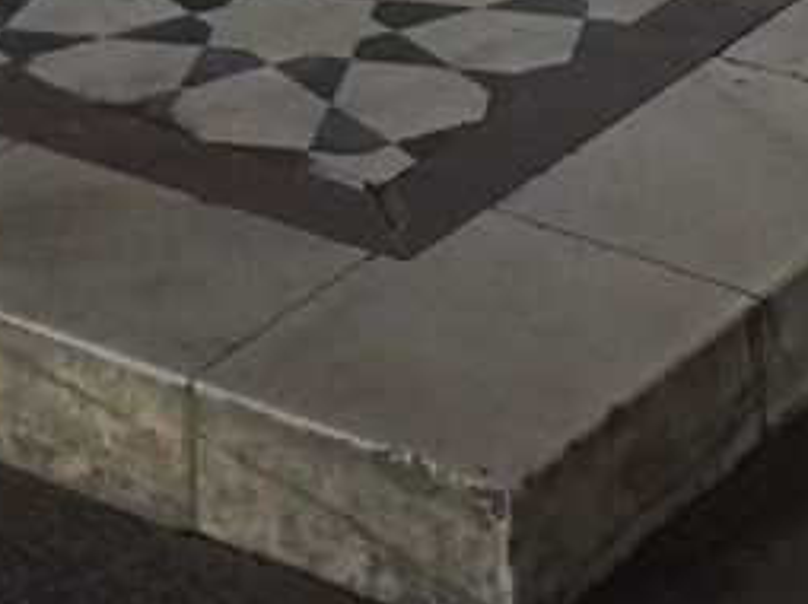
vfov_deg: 6.0
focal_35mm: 182
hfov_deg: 10.6
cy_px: -2206
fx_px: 4244
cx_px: -267
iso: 3200
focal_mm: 24
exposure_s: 1/80
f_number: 5
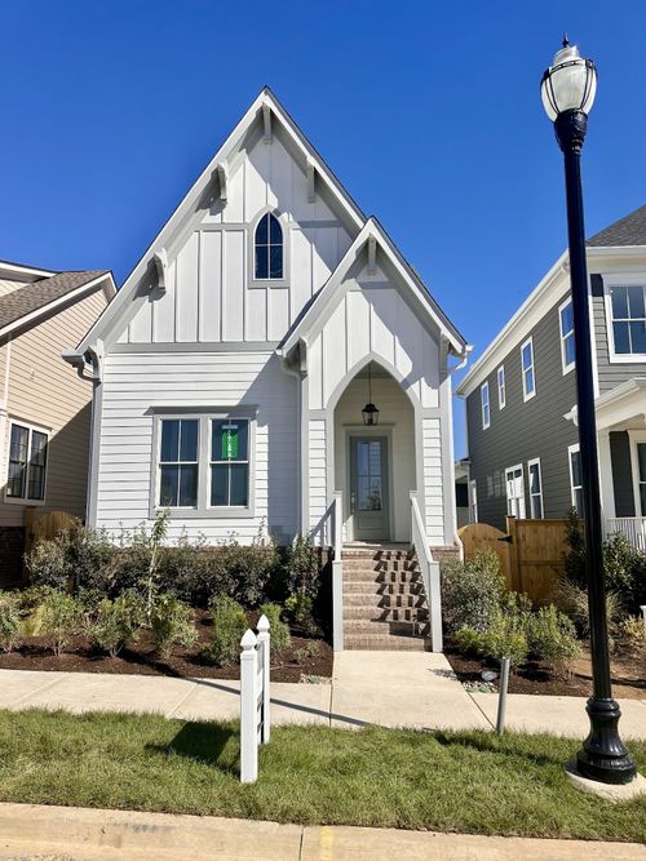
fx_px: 597
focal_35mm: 24
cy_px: 430
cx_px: 323
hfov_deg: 56.8
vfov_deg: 71.6
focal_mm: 6.86
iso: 80
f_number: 1.78
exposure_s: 1/8197
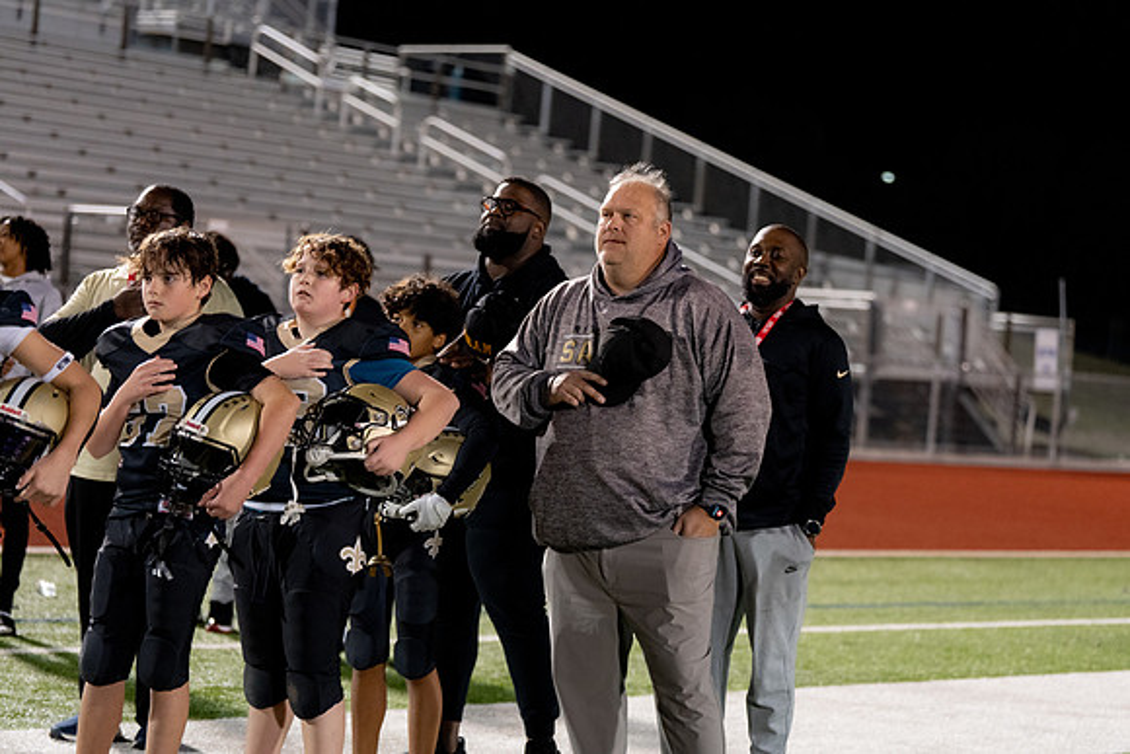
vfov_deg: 15.0
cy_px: 377
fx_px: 2857
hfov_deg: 22.4
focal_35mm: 91
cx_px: 565
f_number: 2.8
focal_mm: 91
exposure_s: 1/320
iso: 3200
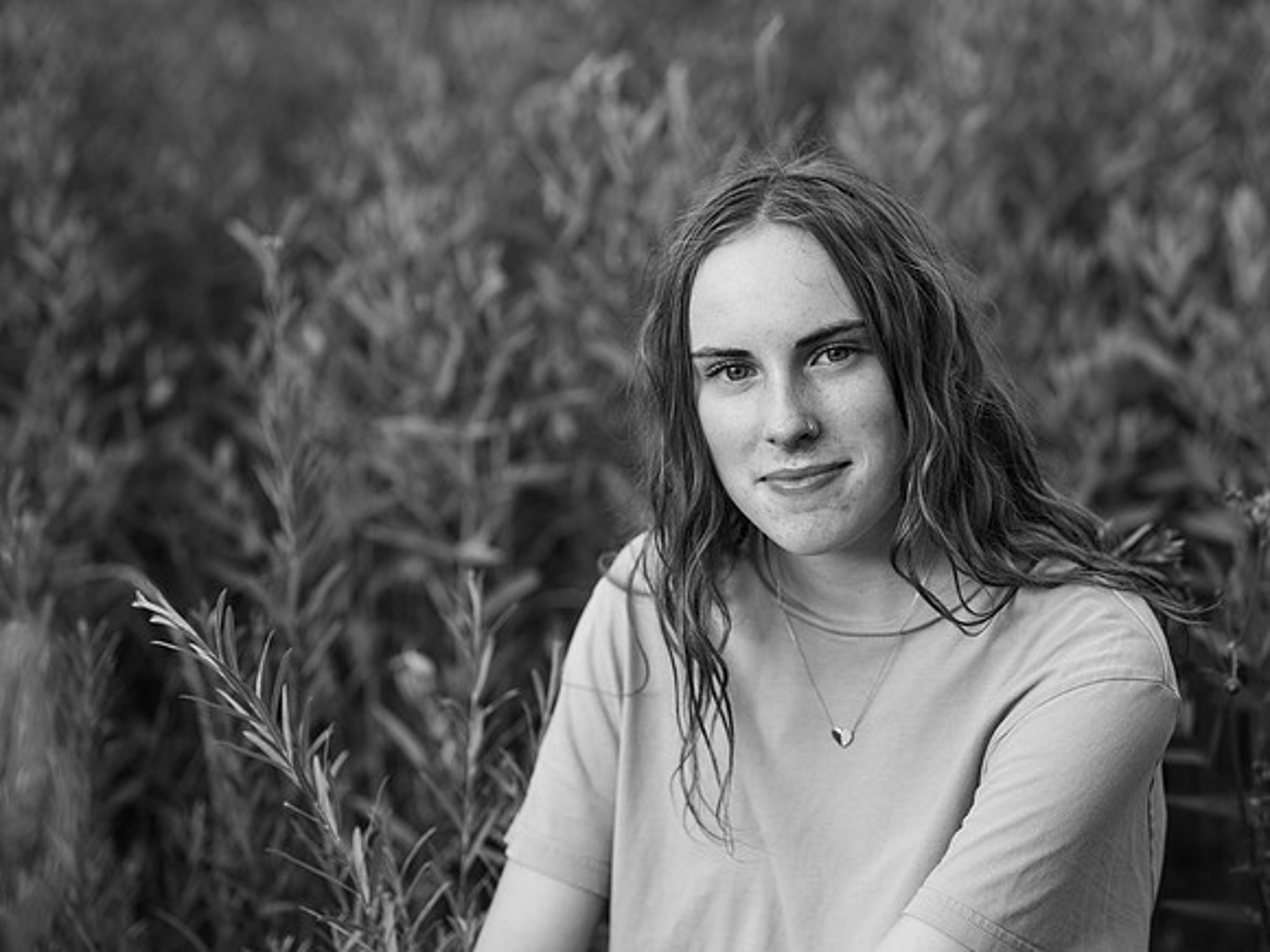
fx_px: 3375
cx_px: 635
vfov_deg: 16.1
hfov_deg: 21.3
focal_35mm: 92
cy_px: 476
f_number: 3.2
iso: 400
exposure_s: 1/320
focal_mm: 85
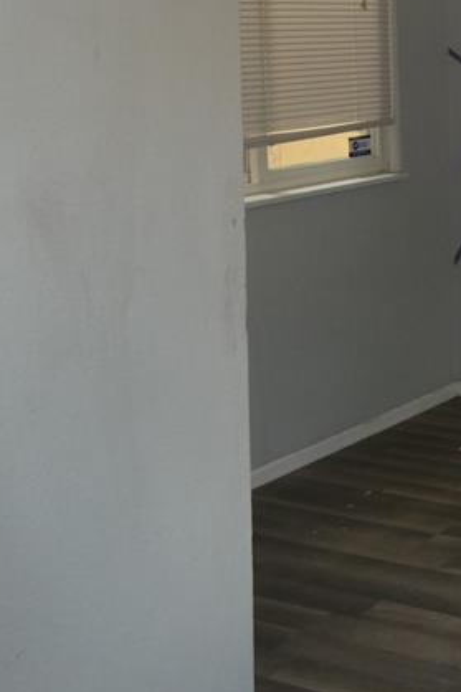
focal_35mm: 61
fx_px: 1173
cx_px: 740
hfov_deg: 18.9
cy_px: 105
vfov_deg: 31.7
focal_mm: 4.3
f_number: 3.3
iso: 100
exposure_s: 1/60
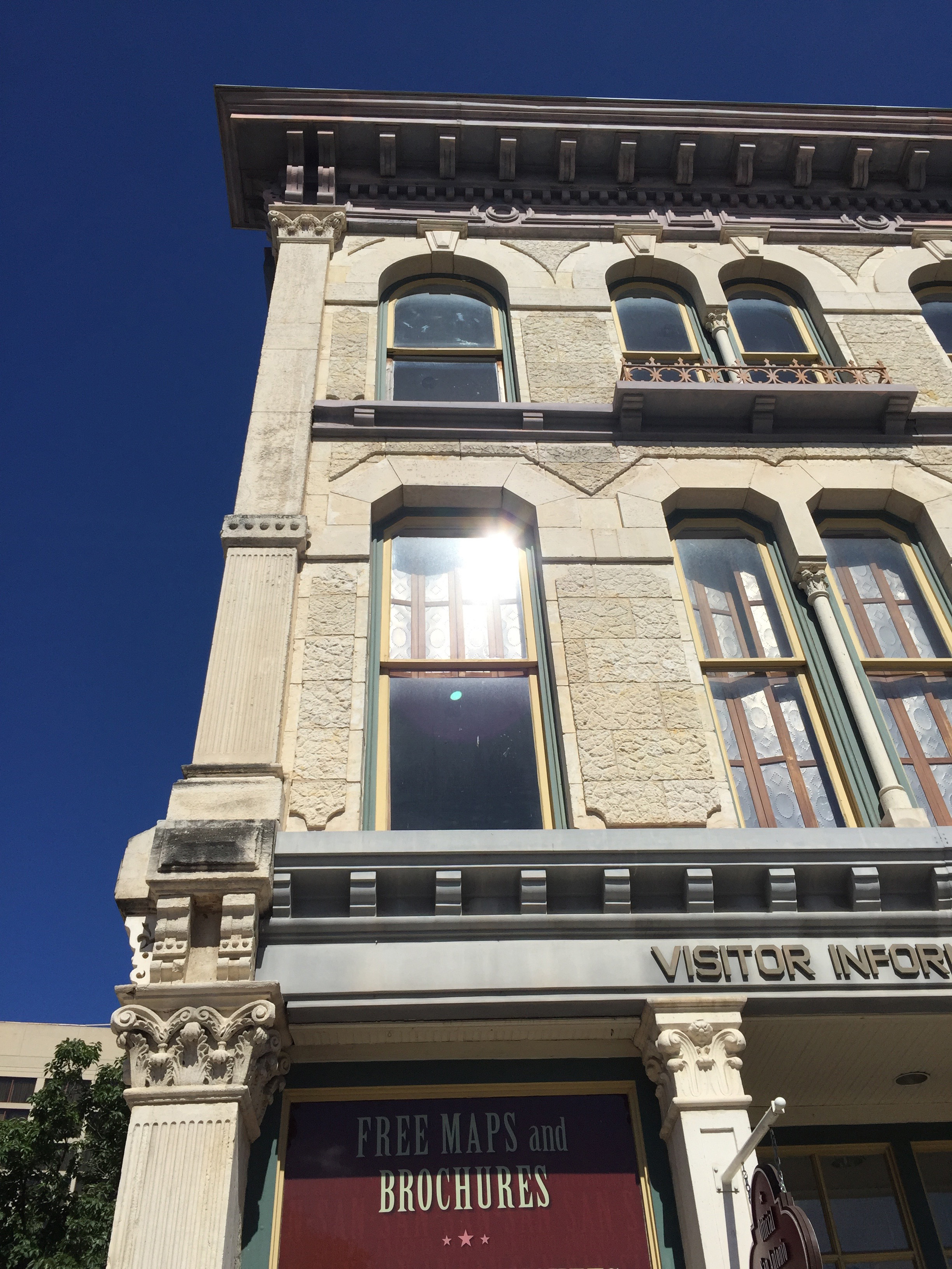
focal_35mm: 29
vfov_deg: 61.7
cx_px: 476
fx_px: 1063
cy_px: 634
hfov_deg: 48.2
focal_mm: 4.15
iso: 32
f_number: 2.2
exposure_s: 1/4405
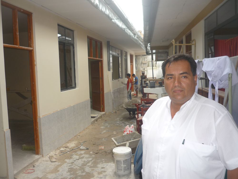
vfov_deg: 42.9
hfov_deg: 55.4
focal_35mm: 33
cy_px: 90
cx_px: 119
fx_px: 227
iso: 100
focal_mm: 5.5
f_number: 2.8
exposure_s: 1/200
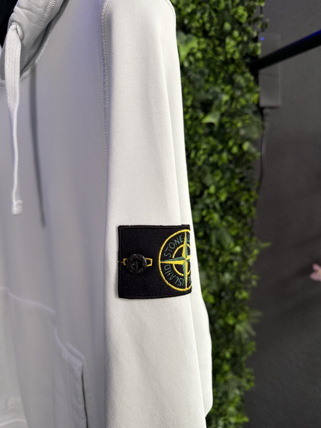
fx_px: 297
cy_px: 214
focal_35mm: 24
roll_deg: -0.7
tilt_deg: -10.3
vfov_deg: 71.6
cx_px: 160
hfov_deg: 56.8
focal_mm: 6.76
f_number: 1.78
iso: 200
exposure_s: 1/63
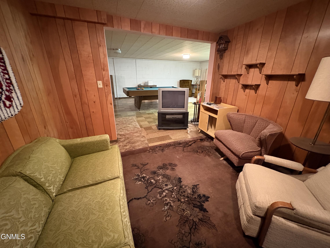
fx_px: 133
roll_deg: -1.1
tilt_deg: -21.3
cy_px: 124
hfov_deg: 102.1
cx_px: 165
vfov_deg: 85.7
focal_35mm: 14
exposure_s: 1/30
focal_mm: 2.22
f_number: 2.2
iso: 1000
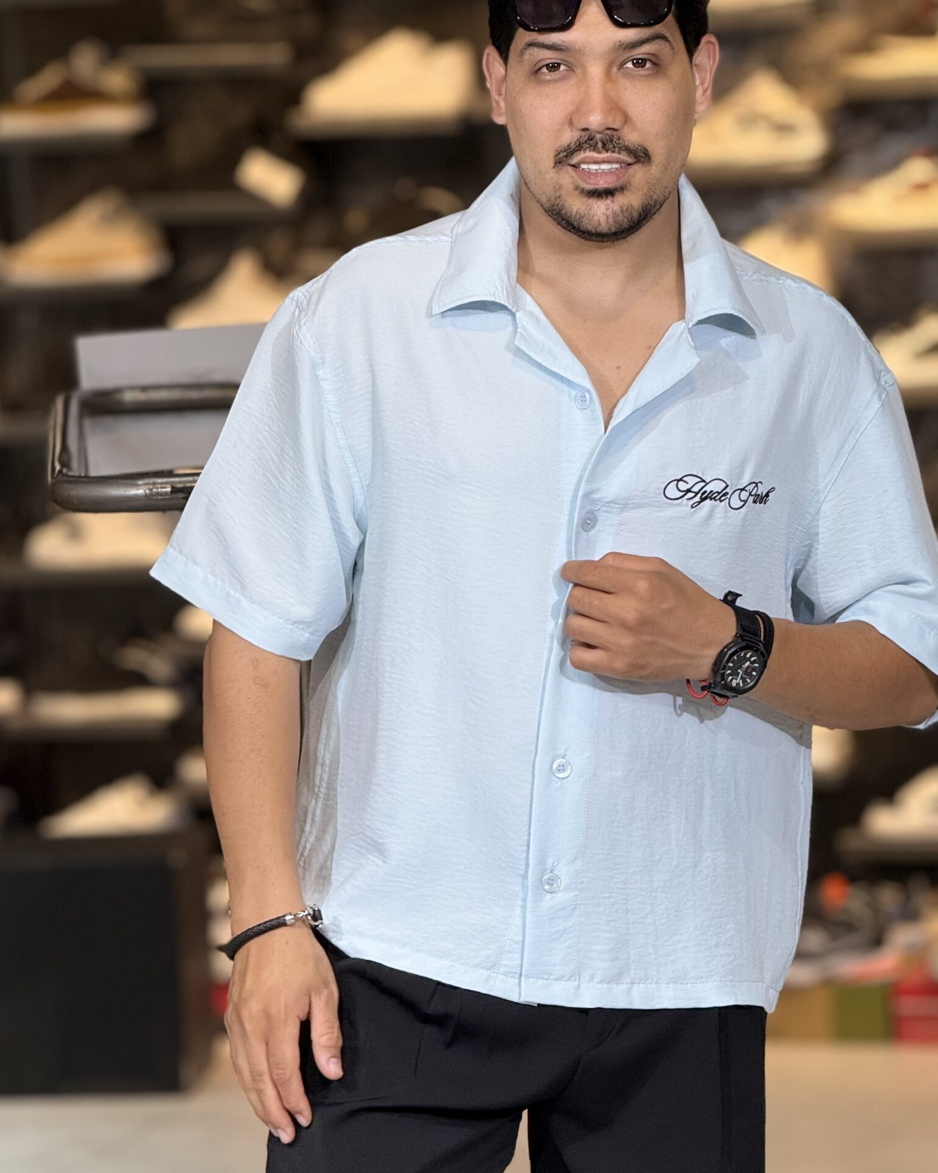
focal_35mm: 157
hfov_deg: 9.8
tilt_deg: -5.3
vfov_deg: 12.3
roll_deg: +2.3
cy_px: 564
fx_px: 5448
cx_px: 553
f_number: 2.8
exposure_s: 1/100
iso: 125
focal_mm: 15.66
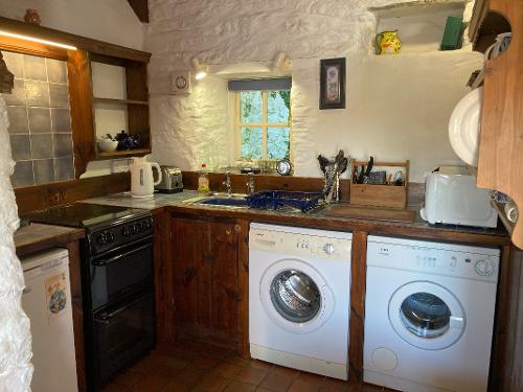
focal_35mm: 28
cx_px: 262
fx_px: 423
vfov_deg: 49.7
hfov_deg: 63.4
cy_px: 196
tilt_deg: -6.9
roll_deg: -0.1
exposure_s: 1/50
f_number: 1.8
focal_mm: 3.99
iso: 50
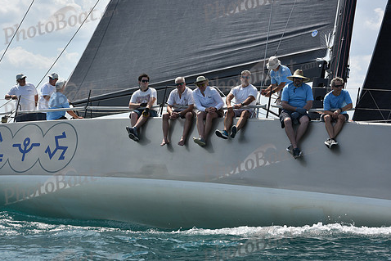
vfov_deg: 16.1
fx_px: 923
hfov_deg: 23.9
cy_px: 130
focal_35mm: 85
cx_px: 161
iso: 250
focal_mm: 70
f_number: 9
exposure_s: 1/1250
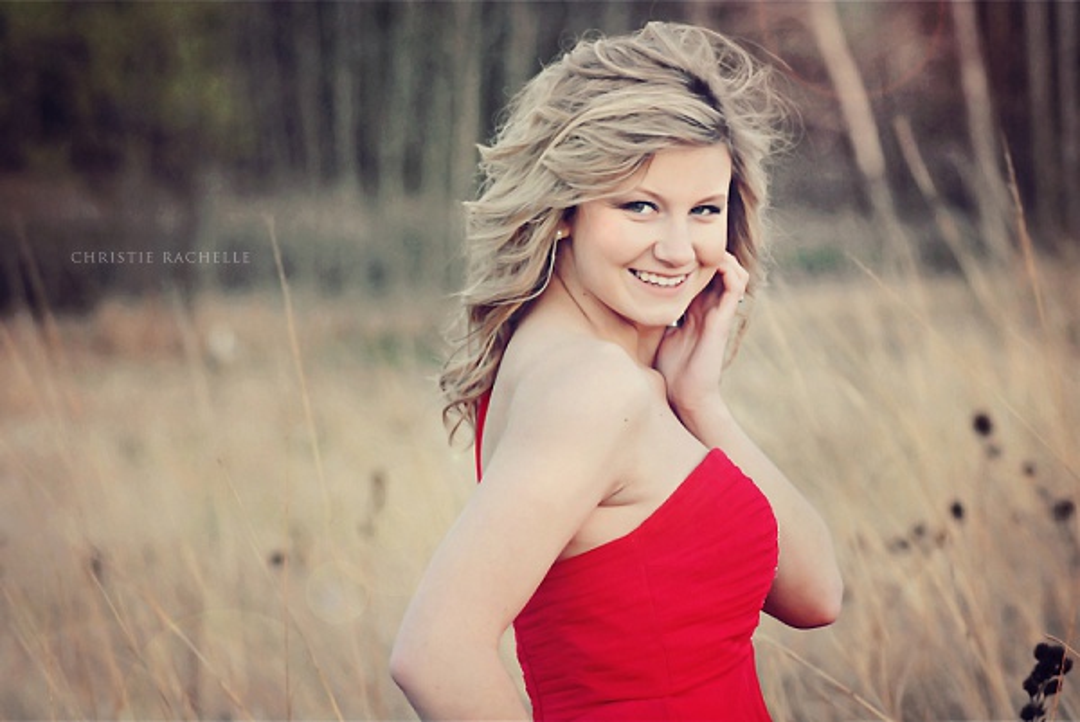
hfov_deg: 10.5
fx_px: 5854
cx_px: 540
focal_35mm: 195
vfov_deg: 7.1
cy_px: 361
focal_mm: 130
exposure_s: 1/100
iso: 800
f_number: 5.6
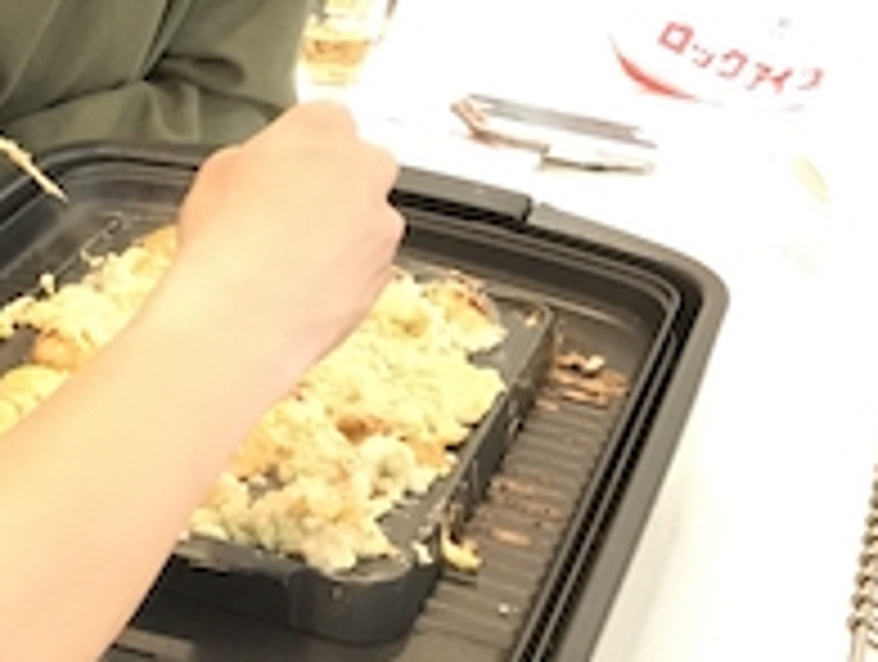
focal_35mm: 86
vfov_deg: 17.1
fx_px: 2185
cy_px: 108
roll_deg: -1.4
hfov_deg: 21.3
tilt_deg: -19.5
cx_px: -135
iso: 80
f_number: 1.8
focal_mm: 3.99
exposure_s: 1/6
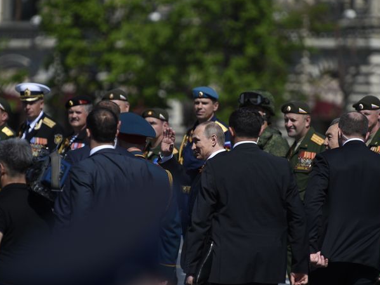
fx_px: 4928
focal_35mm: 449
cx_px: 205
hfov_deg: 4.4
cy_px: 142
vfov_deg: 3.3
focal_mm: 400
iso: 400
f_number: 7.1
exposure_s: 1/3200
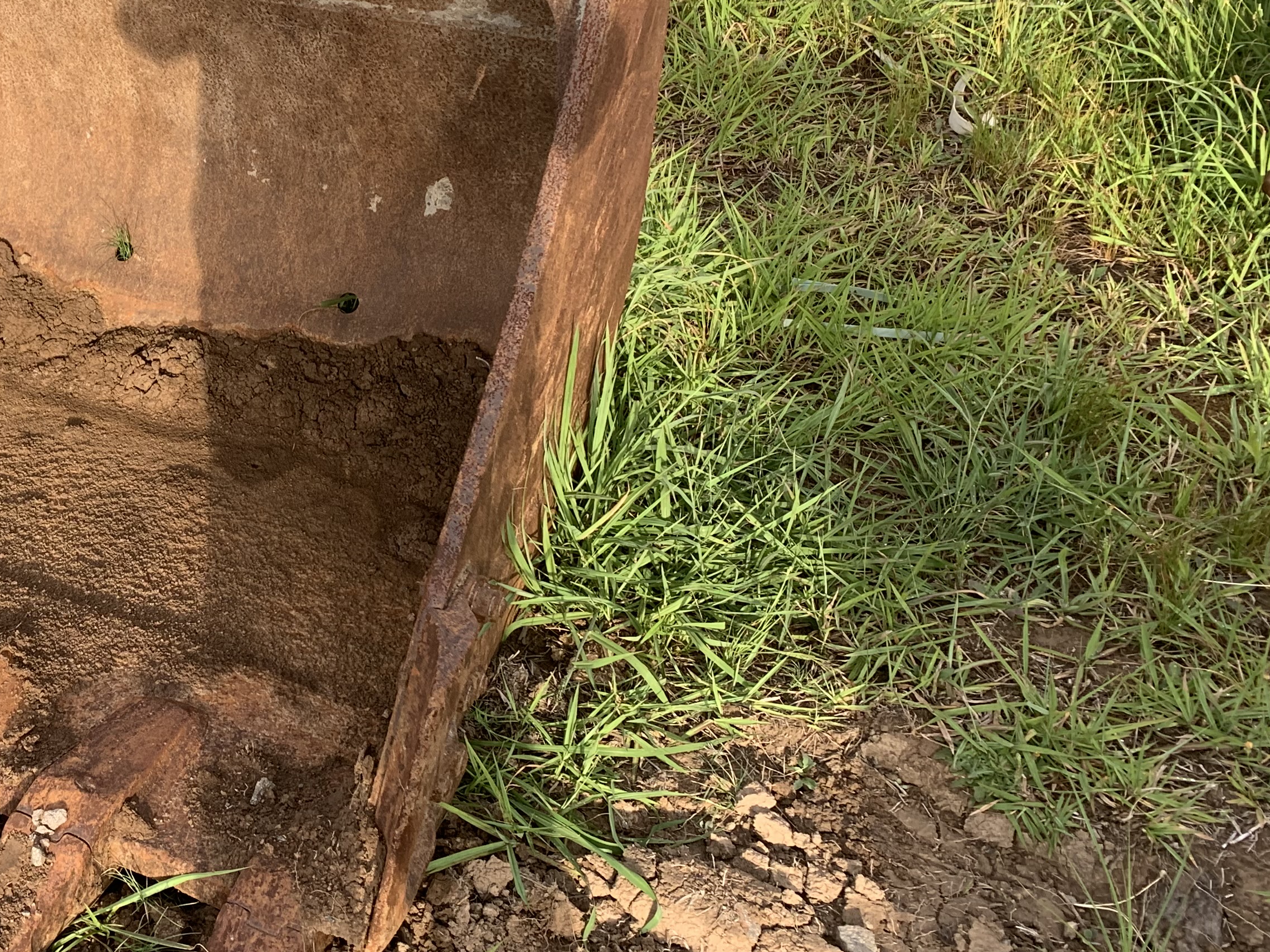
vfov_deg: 31.3
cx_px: 170
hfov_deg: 38.8
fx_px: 1688
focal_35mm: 46
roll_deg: +3.9
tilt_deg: -30.3
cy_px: 315
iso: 50
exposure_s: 1/121
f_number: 1.8
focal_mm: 4.25
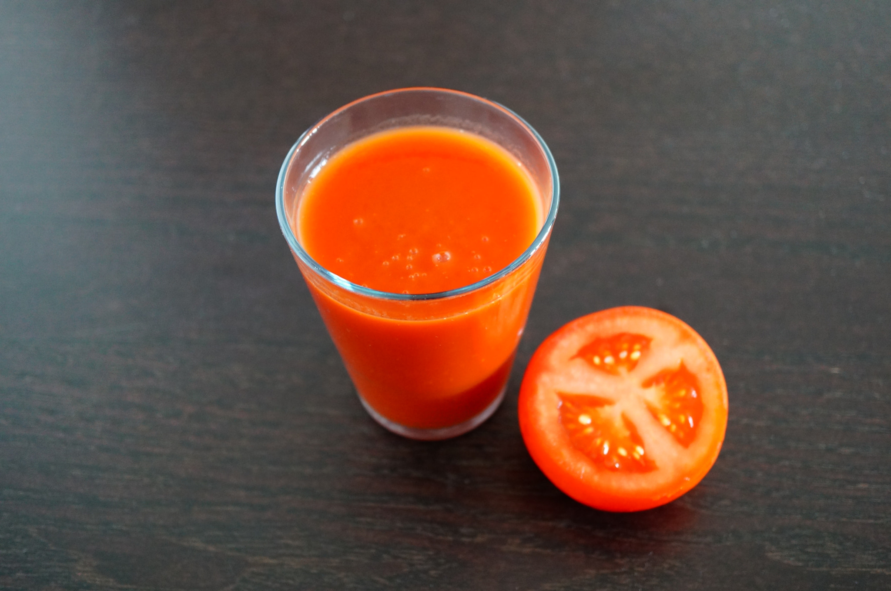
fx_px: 1112
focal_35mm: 45
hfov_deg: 43.7
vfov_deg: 29.8
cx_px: 446
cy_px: 296
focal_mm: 30
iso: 800
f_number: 3.5
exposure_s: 1/25
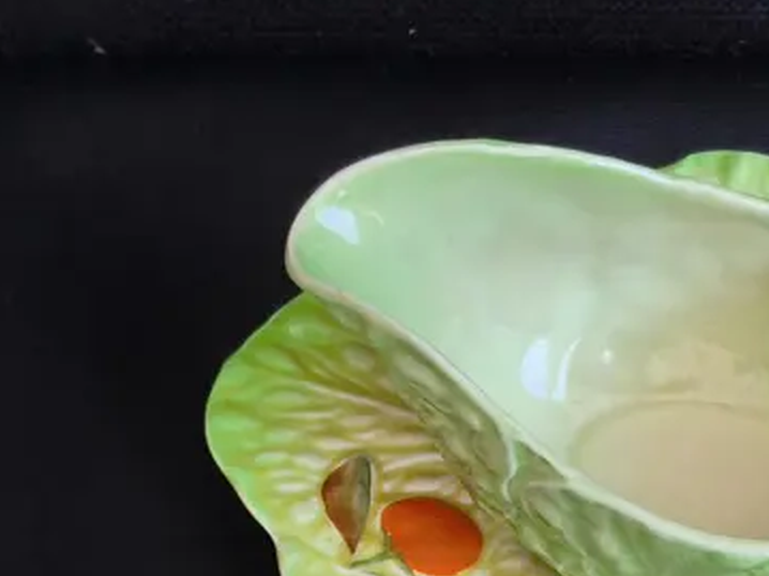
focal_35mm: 77
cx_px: 675
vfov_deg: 17.6
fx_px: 1710
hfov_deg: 24.7
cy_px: 801
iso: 80
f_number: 2
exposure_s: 1/100
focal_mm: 2.87
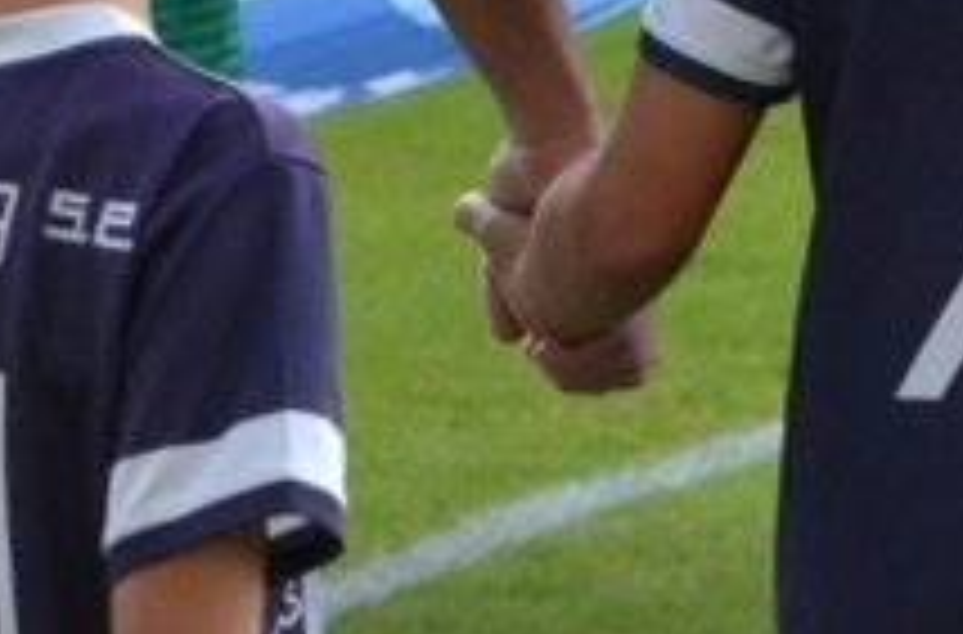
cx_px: -842
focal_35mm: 590
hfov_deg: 3.5
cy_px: -339
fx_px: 15725
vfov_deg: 2.3
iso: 2000
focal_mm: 70
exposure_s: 1/800
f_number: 7.1
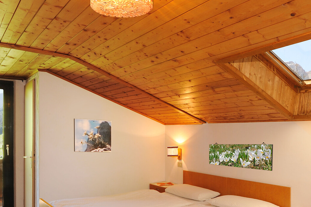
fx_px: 285
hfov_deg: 56.0
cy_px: 133
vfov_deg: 39.6
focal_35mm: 33
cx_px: 208
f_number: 22
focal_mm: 18
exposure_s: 1/2.5
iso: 400
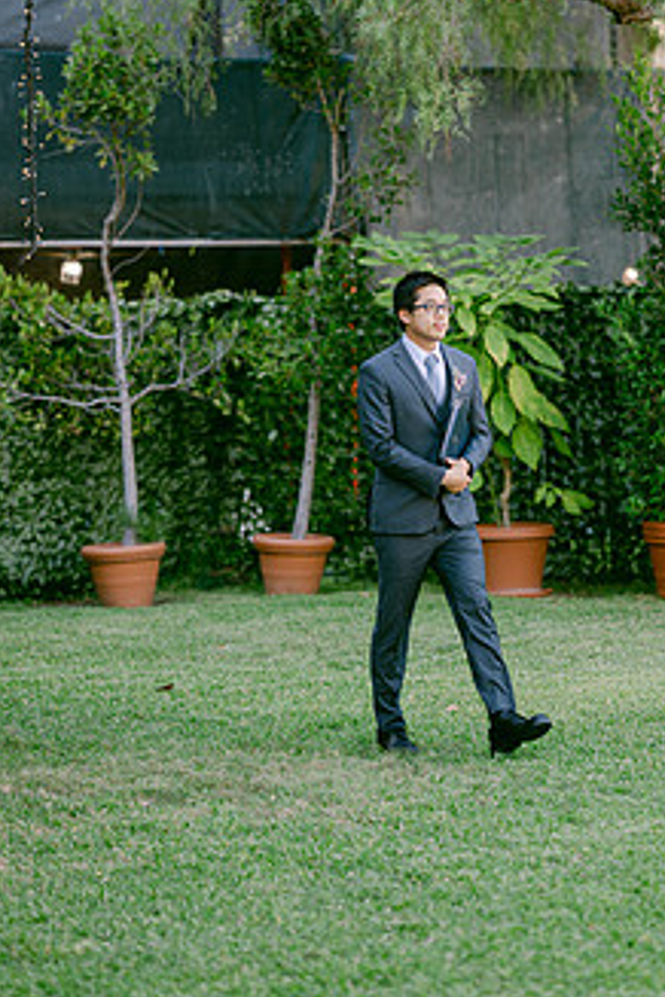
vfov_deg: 17.4
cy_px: 323
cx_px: 445
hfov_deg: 11.7
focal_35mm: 117
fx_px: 3242
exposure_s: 1/200
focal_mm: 85
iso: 80
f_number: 1.8
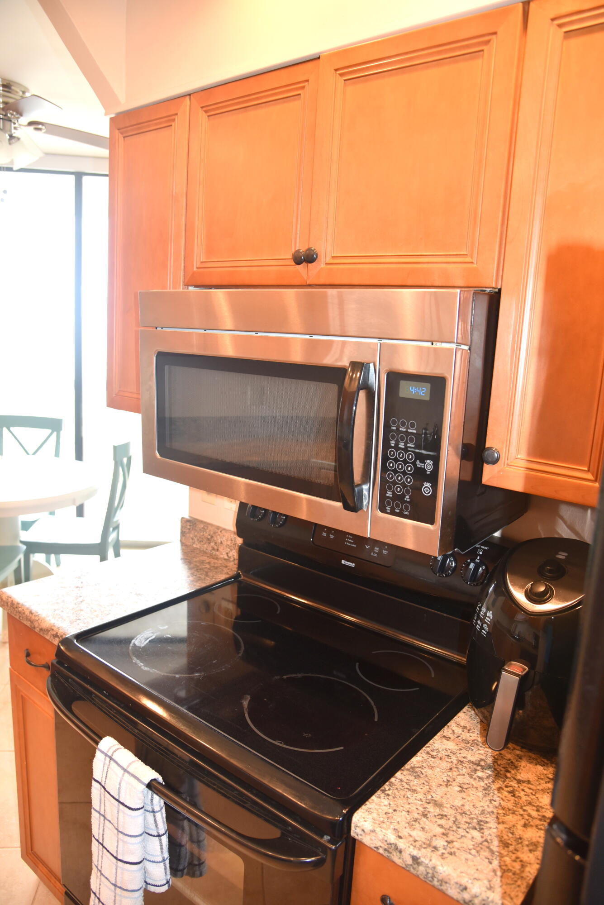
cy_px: 452
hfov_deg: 53.2
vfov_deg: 73.7
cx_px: 302
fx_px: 603
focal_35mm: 24
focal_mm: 24
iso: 800
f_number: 4.5
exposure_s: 1/80
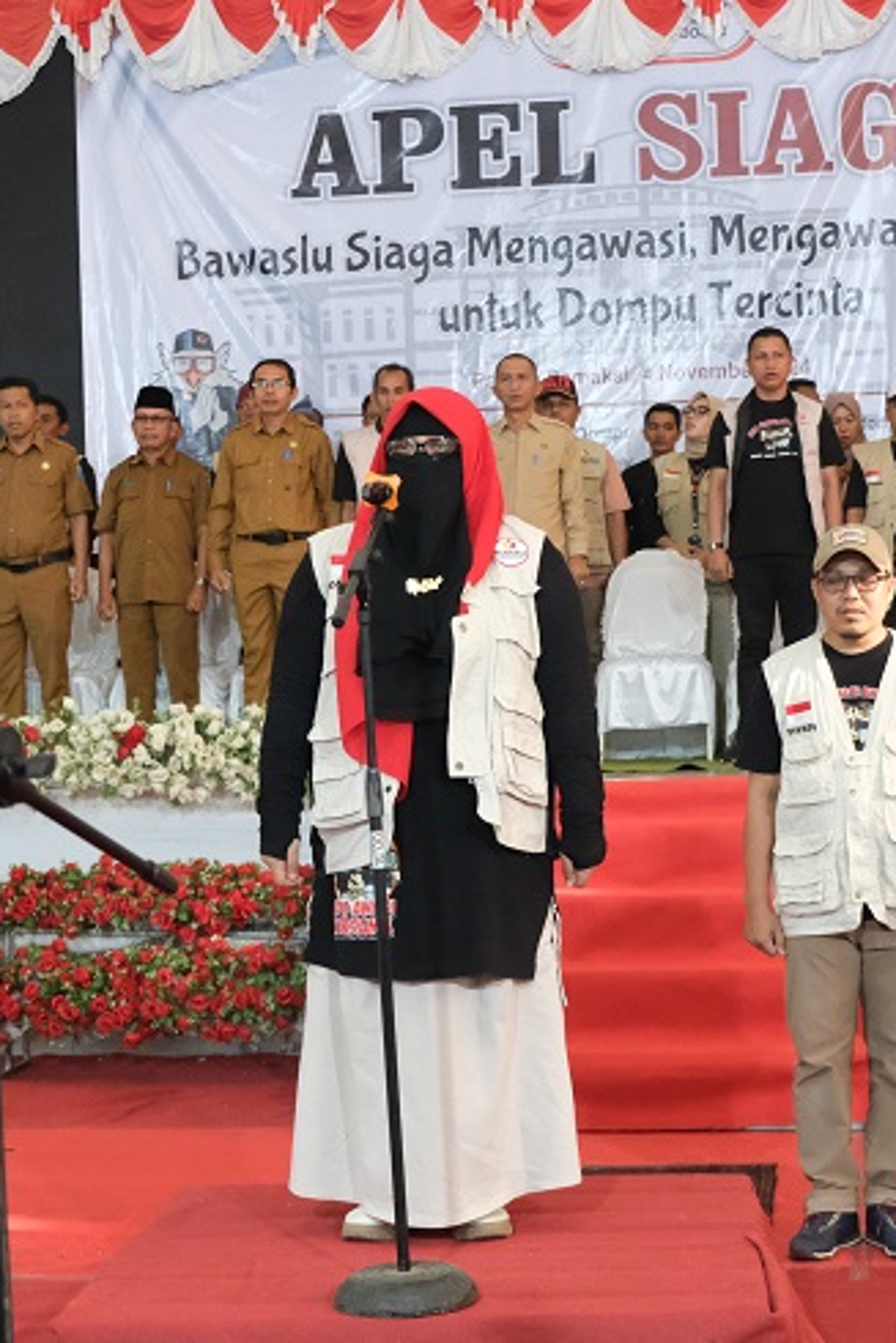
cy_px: 735
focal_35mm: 69
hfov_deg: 19.7
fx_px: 2574
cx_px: 545
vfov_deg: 29.2
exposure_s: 1/125
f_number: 3.2
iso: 4000
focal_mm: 24.3
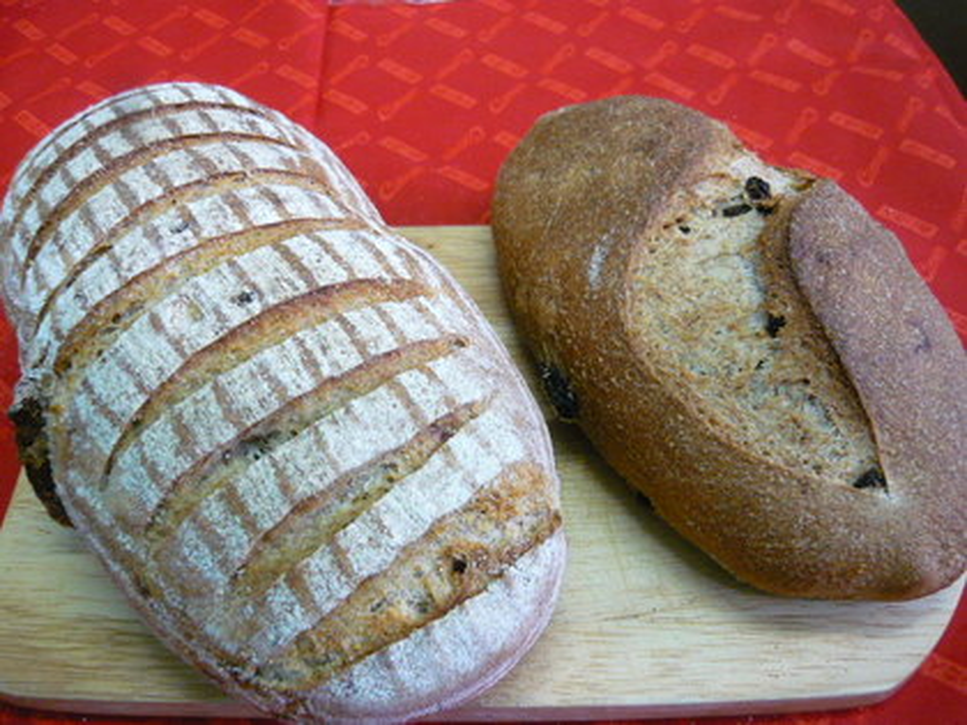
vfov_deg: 42.9
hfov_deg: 55.4
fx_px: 922
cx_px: 484
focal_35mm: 33
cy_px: 362
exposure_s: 1/30
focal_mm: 5.5
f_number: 2.8
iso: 400
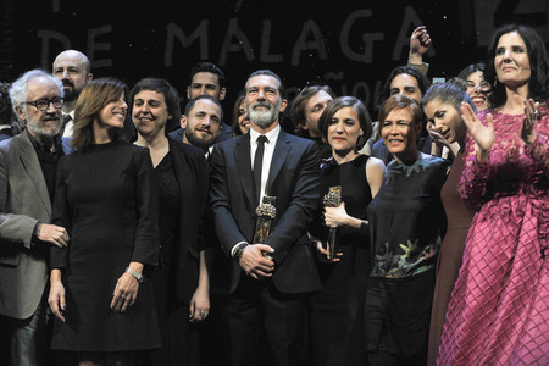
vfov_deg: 19.5
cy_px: 183
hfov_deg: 28.8
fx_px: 1067
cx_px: 274
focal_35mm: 70
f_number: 3.2
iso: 1000
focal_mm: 70
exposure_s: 1/320
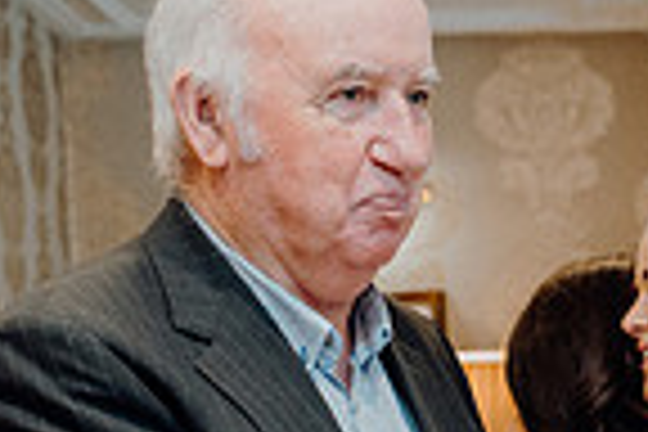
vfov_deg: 9.5
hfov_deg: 14.1
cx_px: 796
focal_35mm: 141
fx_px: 2538
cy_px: 605
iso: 2500
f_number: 3.5
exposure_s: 1/160
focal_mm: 35
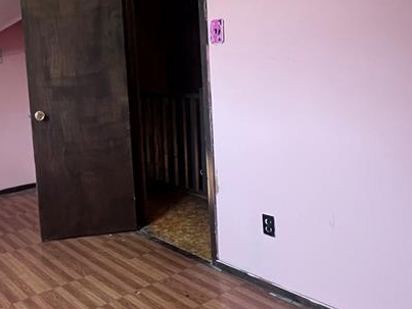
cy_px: 103
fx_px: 393
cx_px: 67
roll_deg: +4.9
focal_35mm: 33
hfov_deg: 51.0
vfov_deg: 42.4
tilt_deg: -5.8
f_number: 1.8
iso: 500
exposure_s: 1/60
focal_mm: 1.57
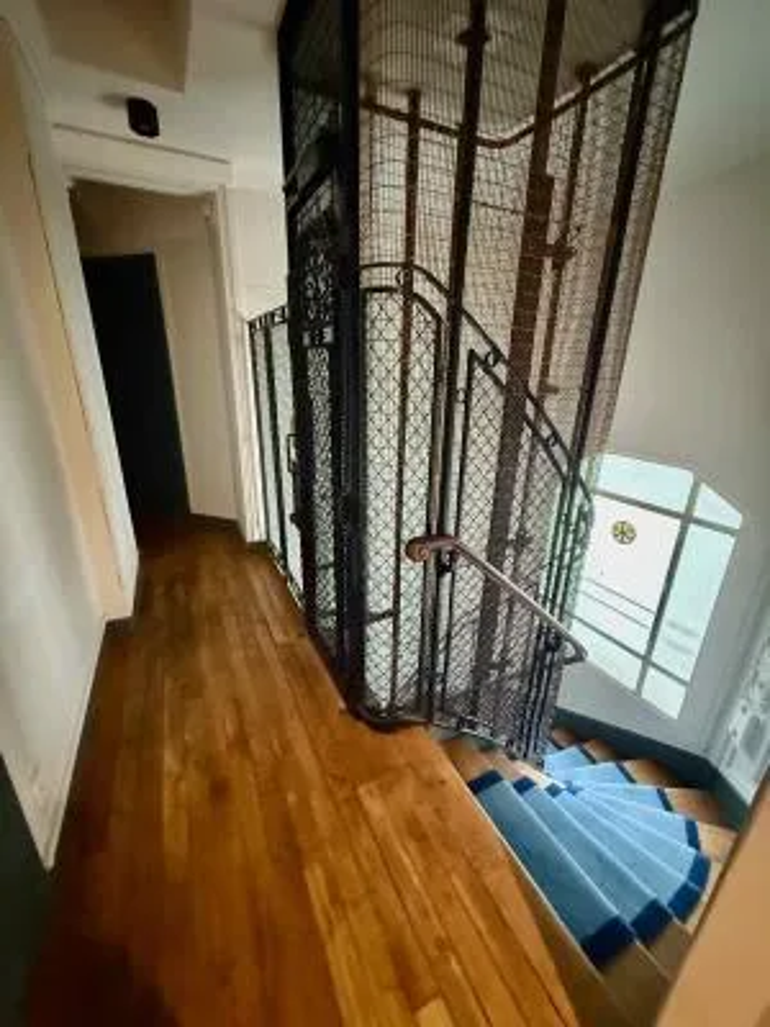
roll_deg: -1.3
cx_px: 385
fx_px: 415
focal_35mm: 14
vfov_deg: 102.1
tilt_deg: -20.0
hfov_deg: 85.7
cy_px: 514
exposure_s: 1/40
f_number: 2.2
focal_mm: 2.22
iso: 1600
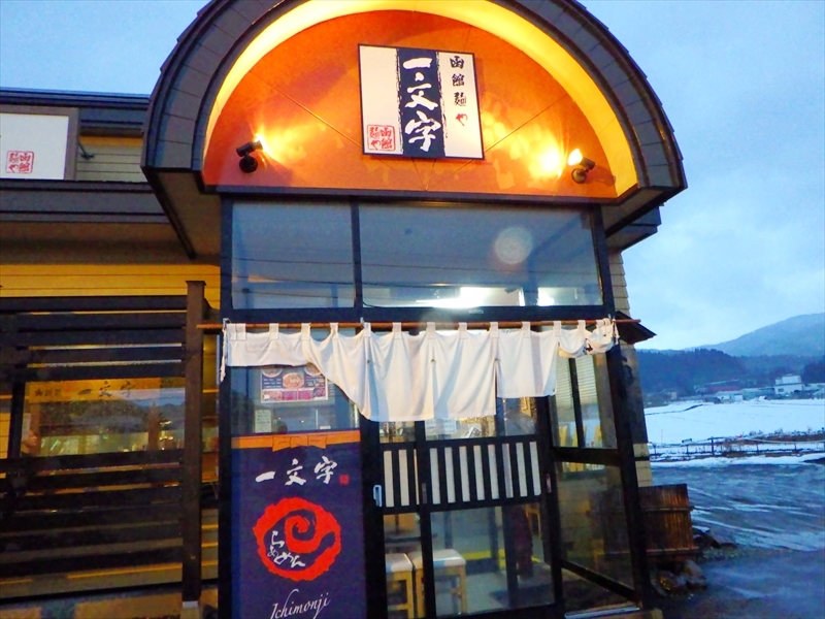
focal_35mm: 22
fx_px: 524
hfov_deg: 76.4
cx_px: 412
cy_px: 310
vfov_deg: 61.1
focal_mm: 5
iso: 1000
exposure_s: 1/40
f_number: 3.5
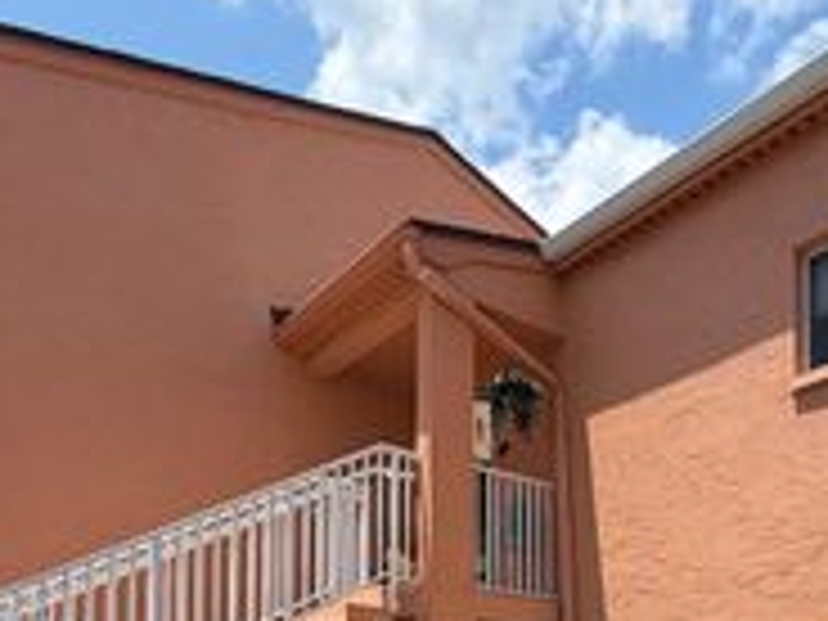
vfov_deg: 32.1
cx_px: 639
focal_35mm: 38
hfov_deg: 46.9
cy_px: 722
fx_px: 909
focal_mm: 2.22
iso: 25
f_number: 2.2
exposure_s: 1/770
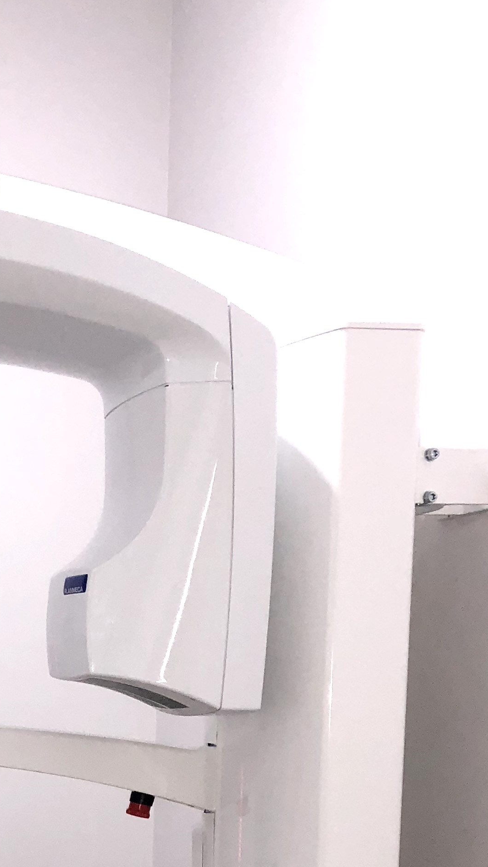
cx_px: -194
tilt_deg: -5.6
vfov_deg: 30.1
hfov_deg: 17.1
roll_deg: +0.8
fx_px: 1496
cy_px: 867
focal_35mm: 65
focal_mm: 4
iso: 64
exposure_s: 1/100
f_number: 1.8
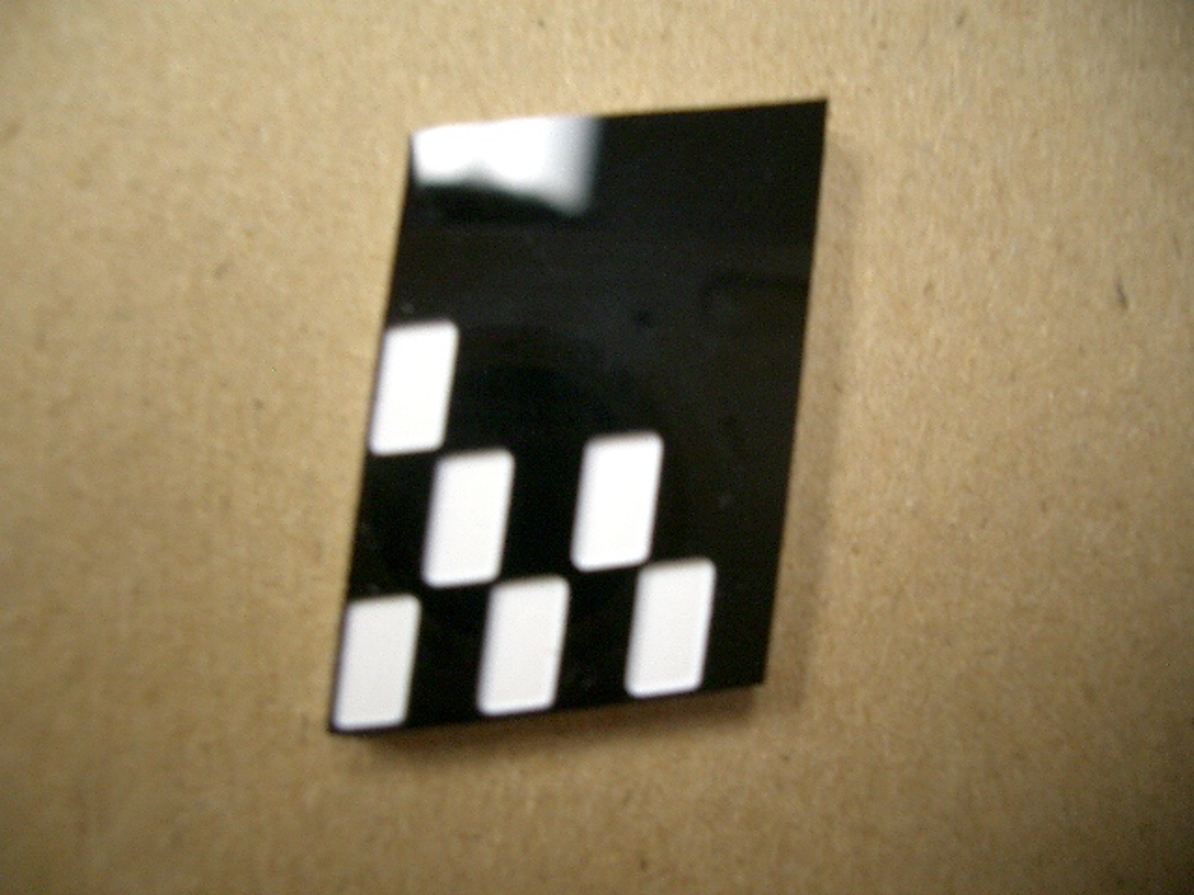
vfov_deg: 40.7
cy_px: 448
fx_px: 1207
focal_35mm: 35
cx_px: 597
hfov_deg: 52.6
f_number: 2.6
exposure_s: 1/20
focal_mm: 5.8
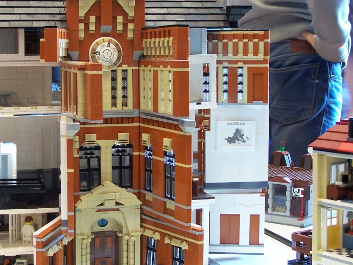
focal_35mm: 83
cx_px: 108
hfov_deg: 23.4
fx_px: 846
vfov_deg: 17.8
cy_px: 125
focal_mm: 9.3
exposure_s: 1/3
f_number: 3.1
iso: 80
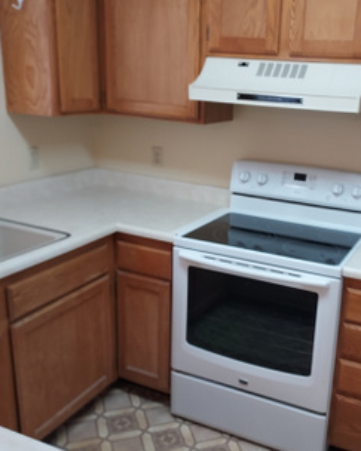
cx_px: 257
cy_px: 231
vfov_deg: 49.1
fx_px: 494
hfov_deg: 39.3
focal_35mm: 37
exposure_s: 1/60
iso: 320
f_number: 1.8
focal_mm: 4.6
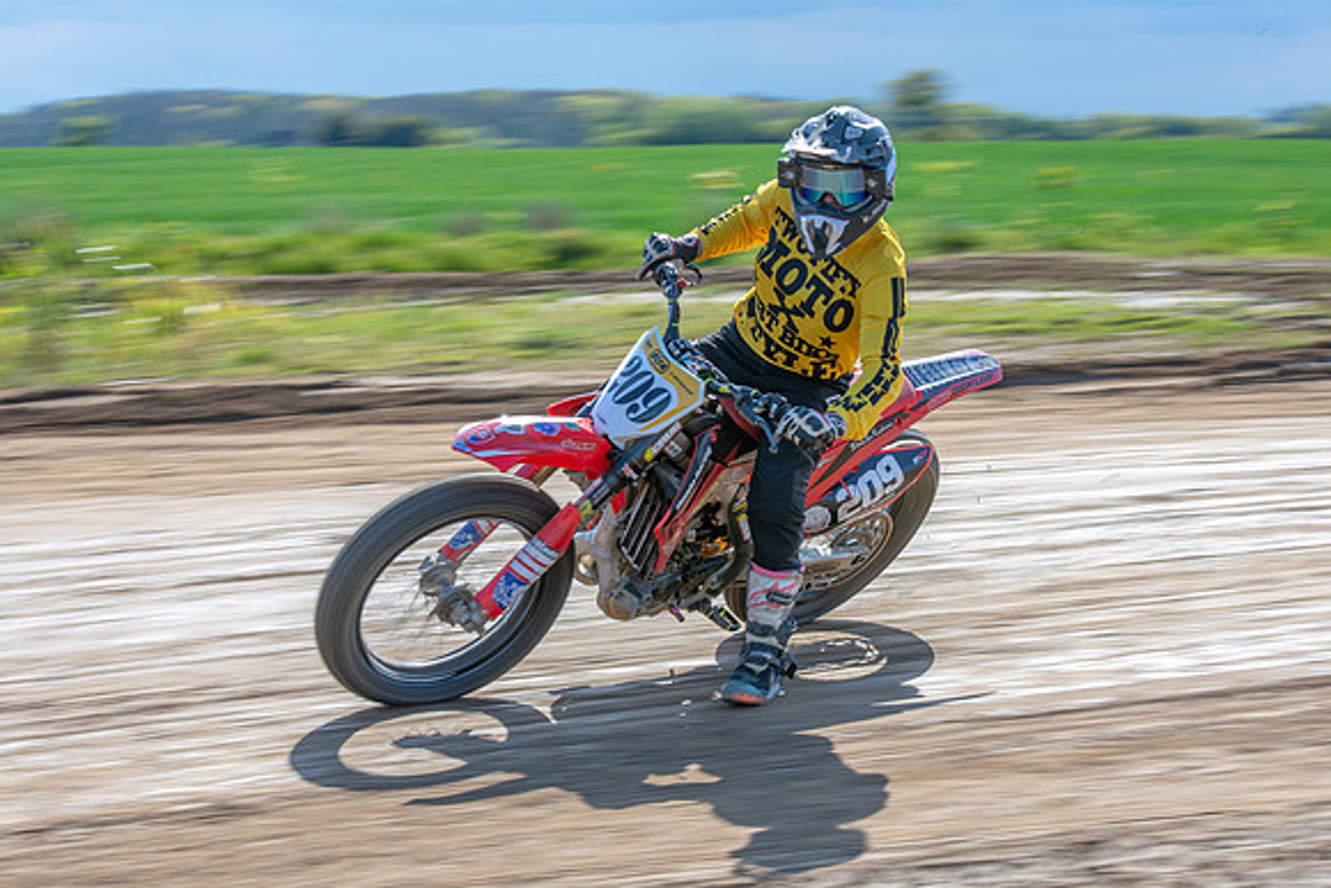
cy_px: 444
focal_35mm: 105
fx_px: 3883
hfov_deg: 19.5
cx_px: 666
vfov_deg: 13.0
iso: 200
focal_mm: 70
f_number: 8
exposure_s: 1/160
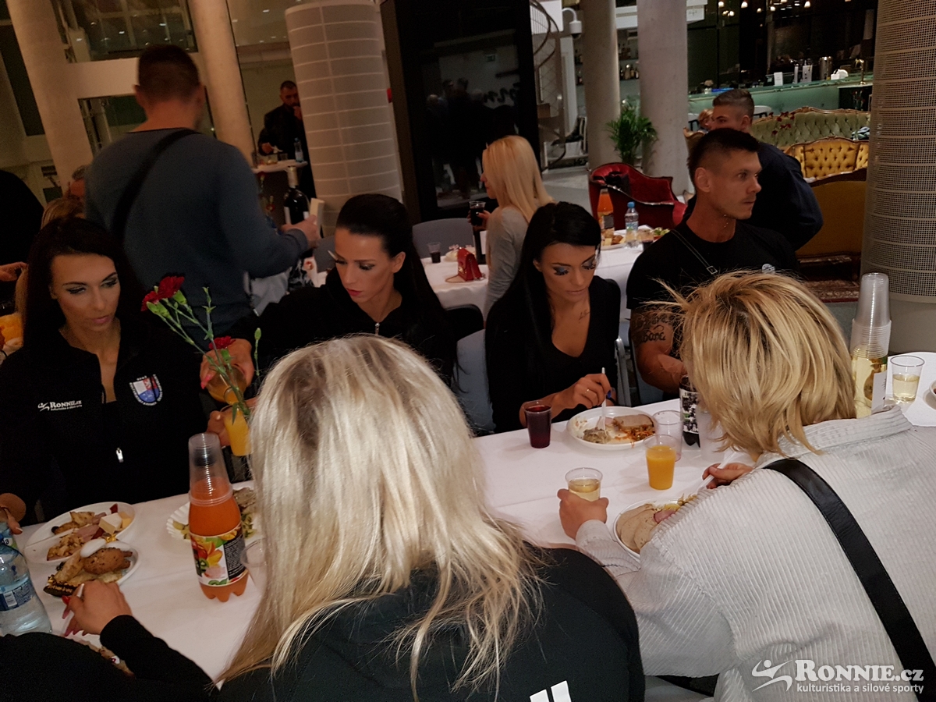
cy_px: 351
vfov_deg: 53.1
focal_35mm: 26
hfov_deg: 67.3
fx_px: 703
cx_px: 468
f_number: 1.7
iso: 160
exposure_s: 1/50
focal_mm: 4.2
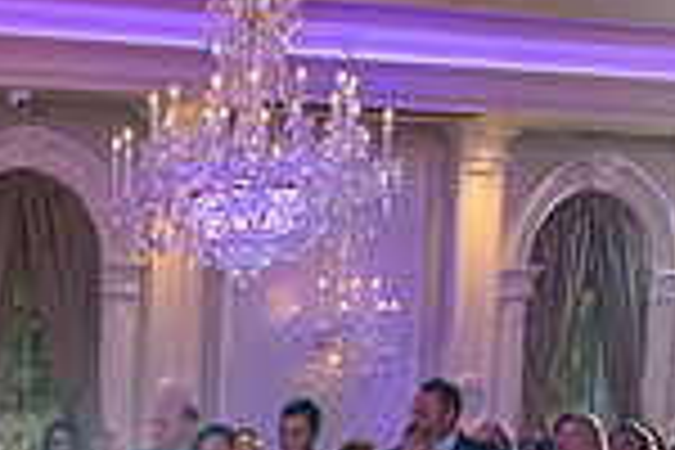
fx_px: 1744
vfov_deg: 13.7
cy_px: 709
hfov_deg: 18.4
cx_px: -441
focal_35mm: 93
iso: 1600
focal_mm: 24
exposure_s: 1/125
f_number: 3.2
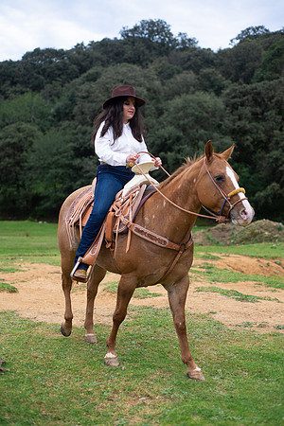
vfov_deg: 39.6
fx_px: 592
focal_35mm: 50
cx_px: 142
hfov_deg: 27.0
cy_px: 213
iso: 400
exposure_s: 1/800
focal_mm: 50
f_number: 2.8
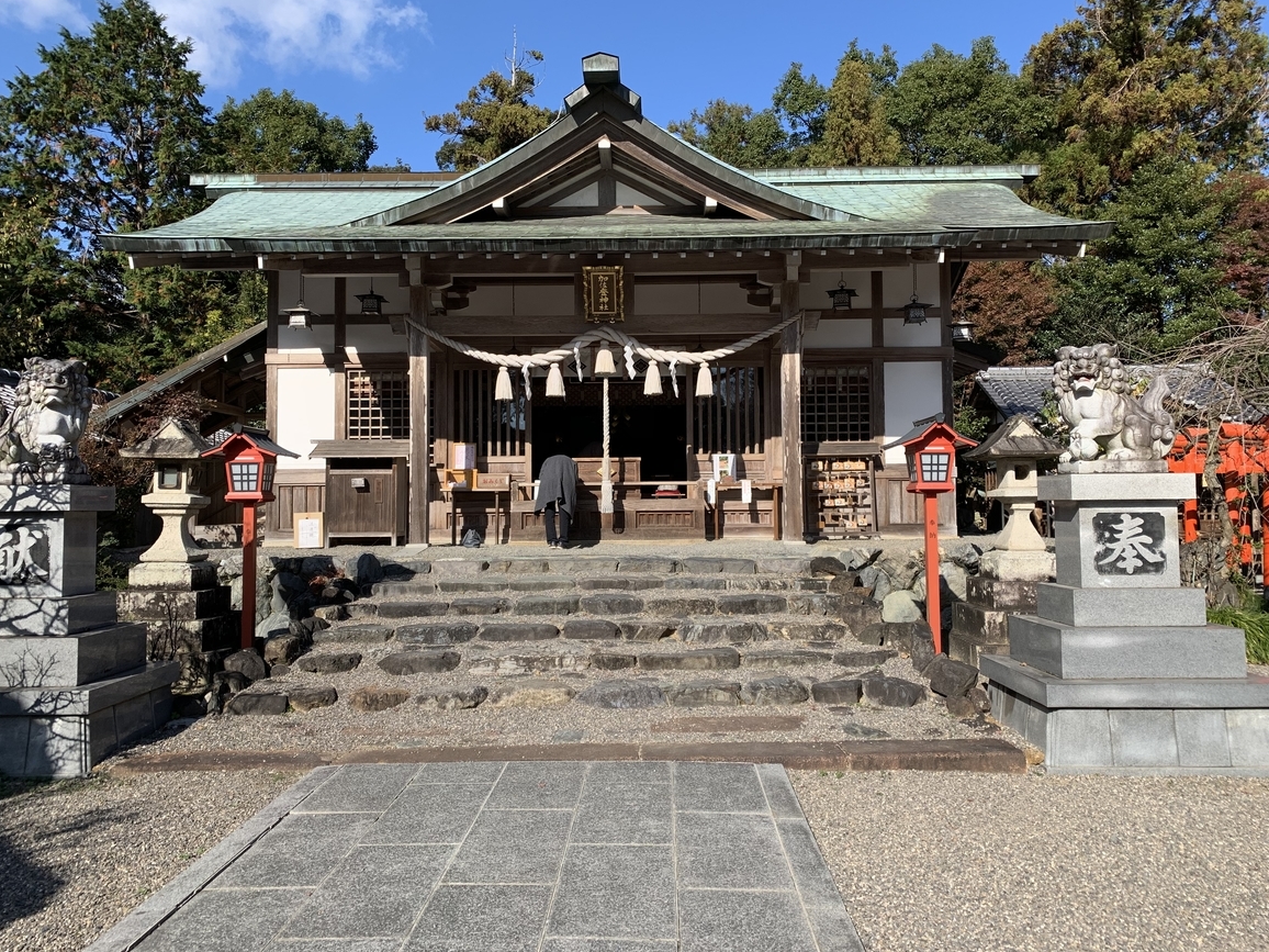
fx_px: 990
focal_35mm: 27
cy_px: 467
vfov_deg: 51.4
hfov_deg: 65.3
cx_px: 632
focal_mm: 4.25
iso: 25
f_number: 1.8
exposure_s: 1/1689
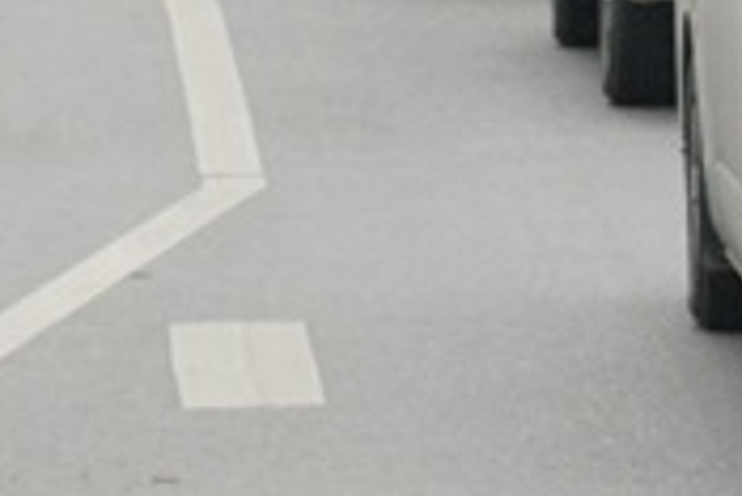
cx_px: 1590
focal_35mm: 655
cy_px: -297
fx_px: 13502
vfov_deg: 2.1
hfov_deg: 3.1
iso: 800
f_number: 8
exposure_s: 1/1000
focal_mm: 85
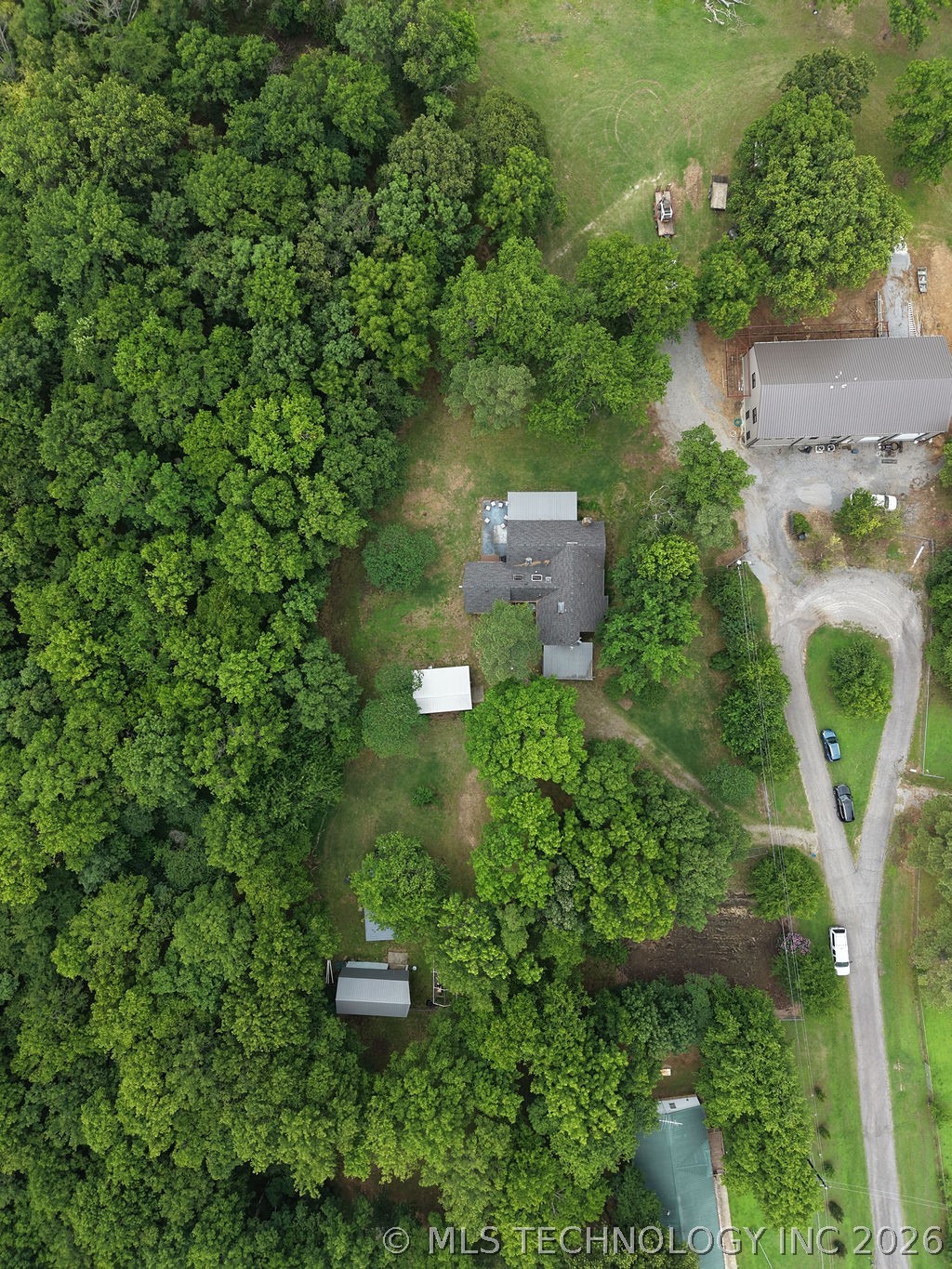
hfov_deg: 56.8
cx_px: 476
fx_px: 880
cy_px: 634
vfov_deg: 71.6
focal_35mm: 24
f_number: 1.8
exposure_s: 1/725
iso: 100
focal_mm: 8.67
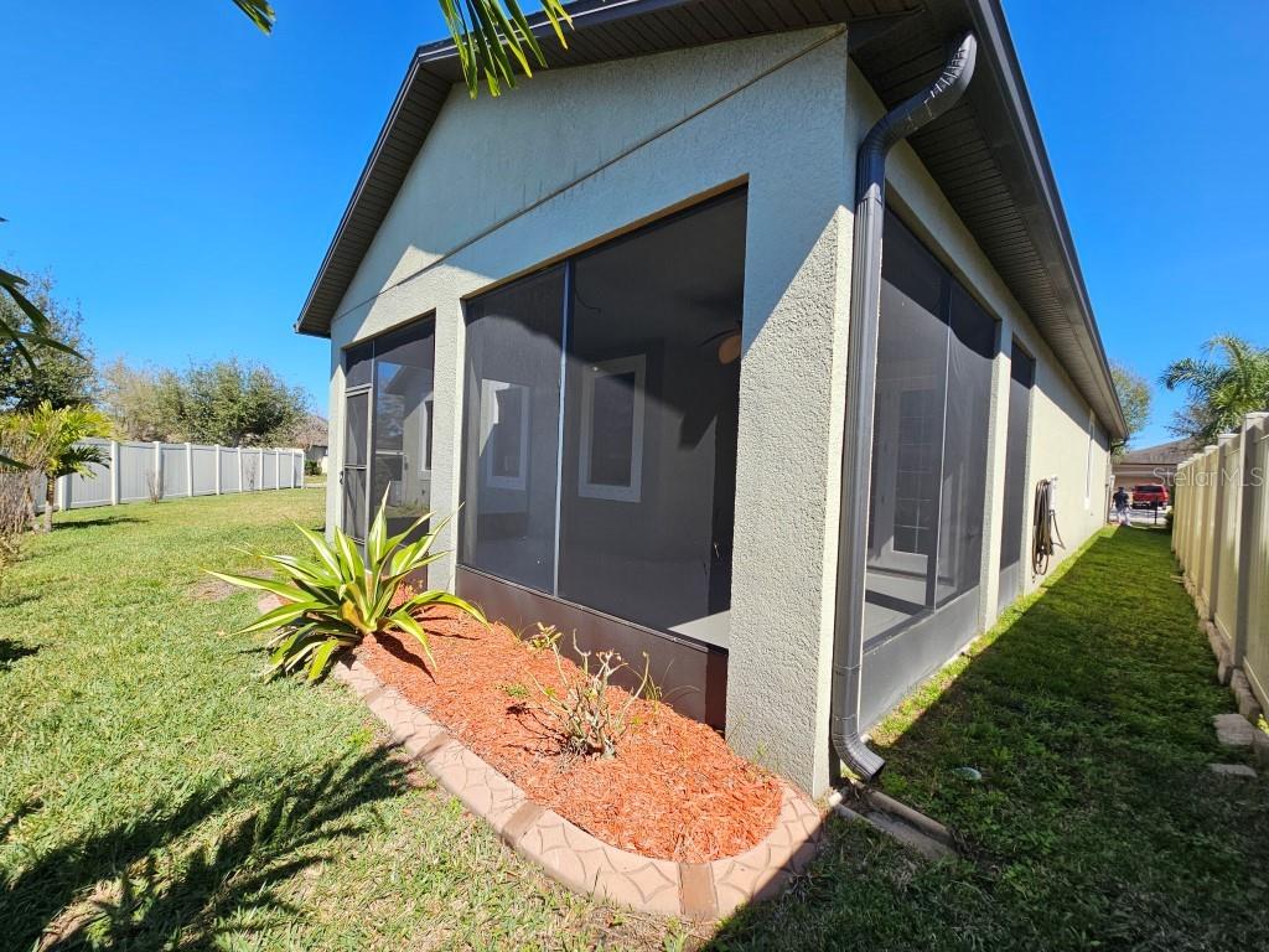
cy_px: 476
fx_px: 477
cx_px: 634
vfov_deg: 89.9
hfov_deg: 106.2
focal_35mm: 13
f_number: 2.2
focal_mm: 2.2
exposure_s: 1/1391
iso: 50
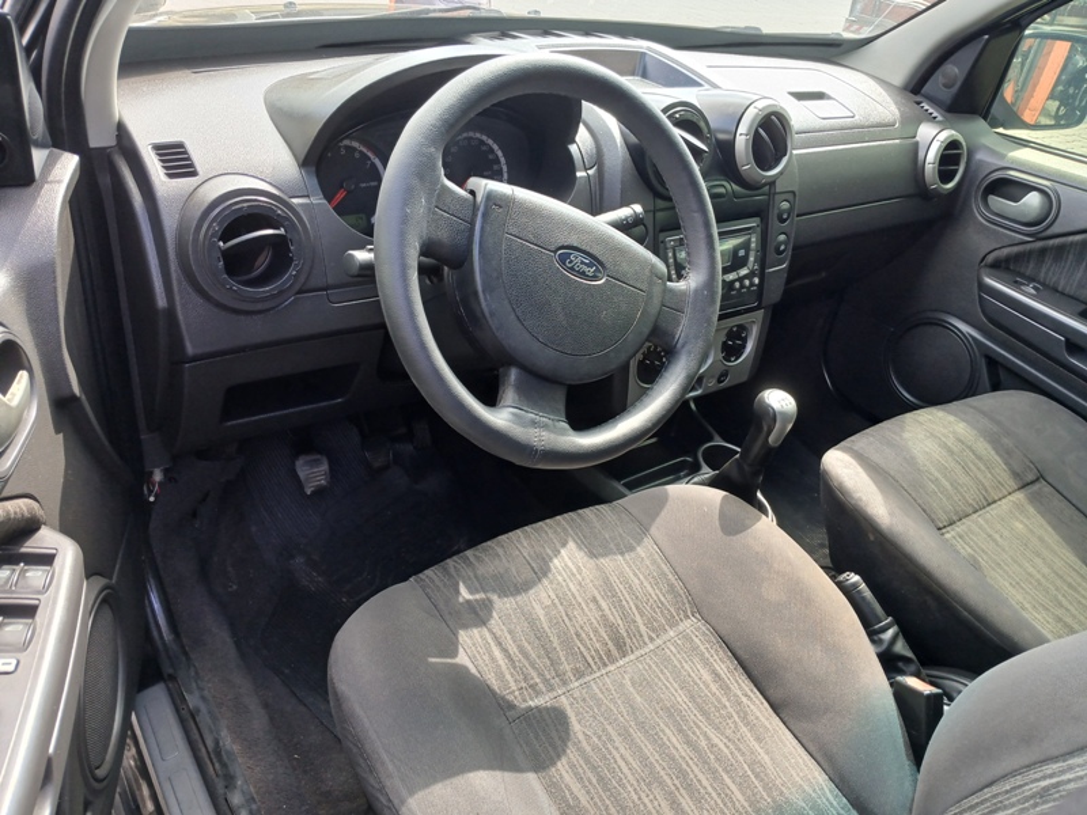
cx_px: 544
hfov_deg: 67.3
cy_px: 408
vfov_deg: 53.1
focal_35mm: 26
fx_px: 816
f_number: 1.8
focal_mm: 3.98
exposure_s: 1/60
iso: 100
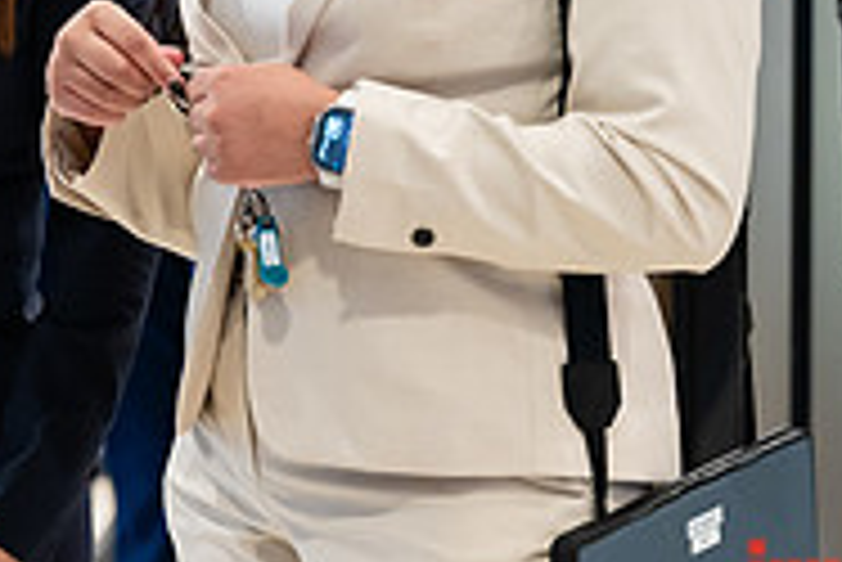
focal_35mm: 272
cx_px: -239
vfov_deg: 5.0
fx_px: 6367
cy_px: -97
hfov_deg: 7.5
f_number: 3.2
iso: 500
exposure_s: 1/160
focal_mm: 87
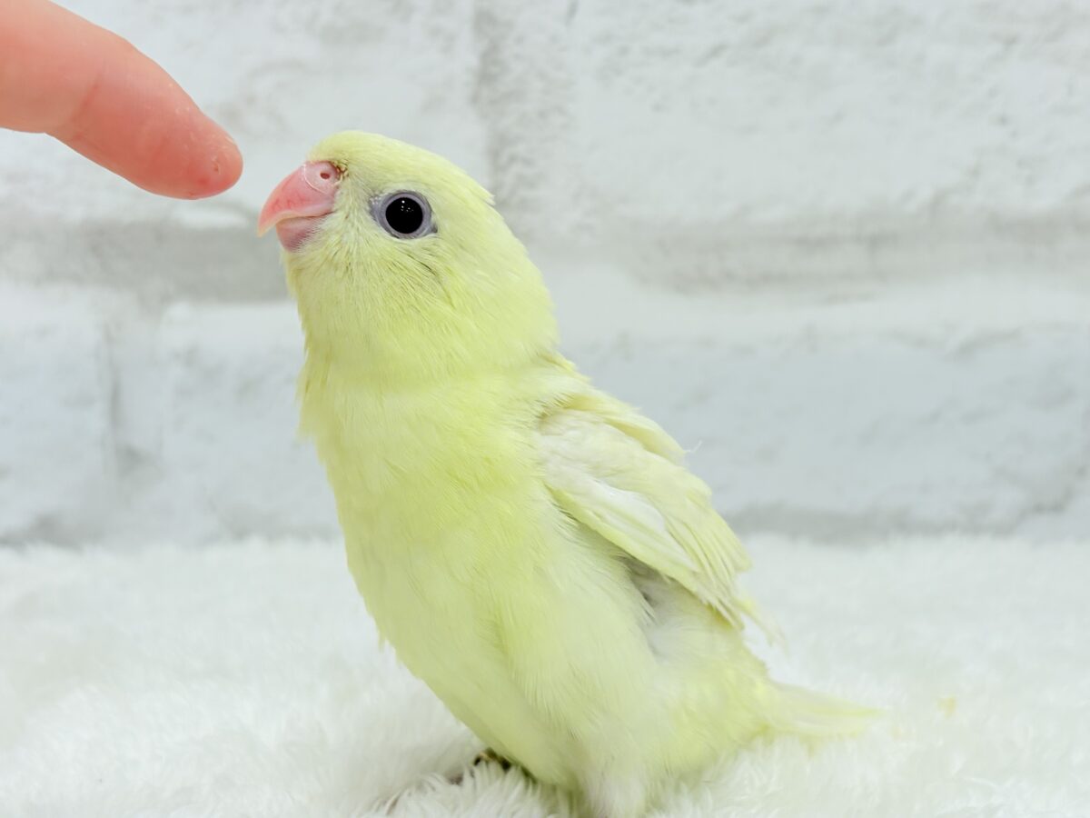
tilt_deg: -9.7
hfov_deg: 36.8
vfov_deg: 28.0
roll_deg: +1.7
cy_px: 409
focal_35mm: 52
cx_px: 545
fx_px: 1637
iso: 64
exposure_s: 1/100
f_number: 1.6
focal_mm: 5.96
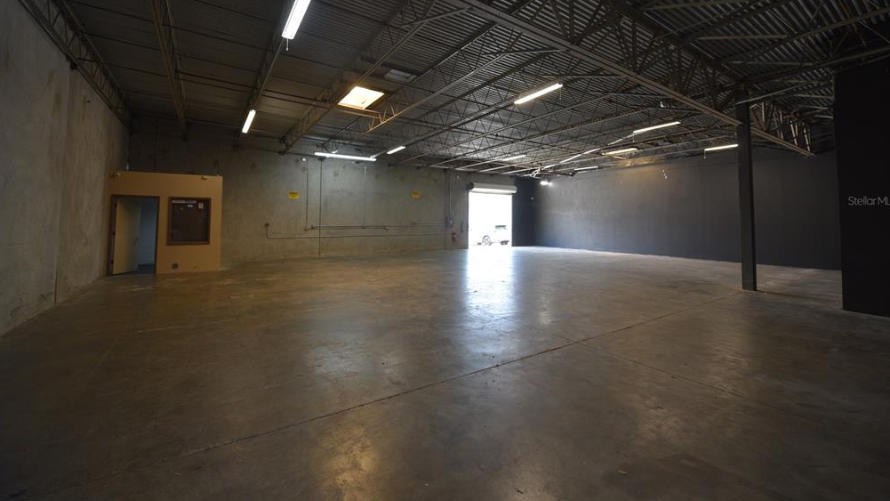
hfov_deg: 103.0
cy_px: 201
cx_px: 444
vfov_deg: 69.8
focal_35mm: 15
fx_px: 354
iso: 400
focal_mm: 14
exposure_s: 1/60
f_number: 4
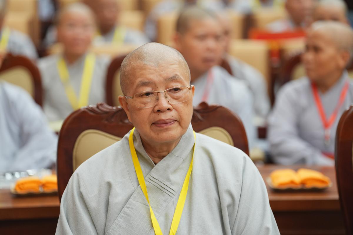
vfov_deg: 9.9
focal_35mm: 139
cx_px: 176
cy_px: 118
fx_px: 1363
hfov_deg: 14.8
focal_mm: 139
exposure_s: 1/200
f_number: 2.8
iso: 2500
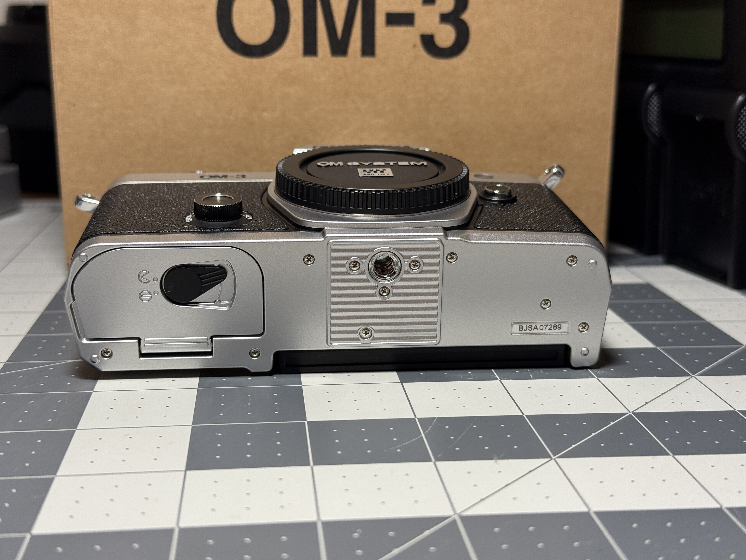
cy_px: 280
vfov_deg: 30.3
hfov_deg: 39.7
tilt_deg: -12.5
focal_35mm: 48
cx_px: 373
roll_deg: -0.3
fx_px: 1034
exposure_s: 1/60
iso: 80
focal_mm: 6.76
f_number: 1.78
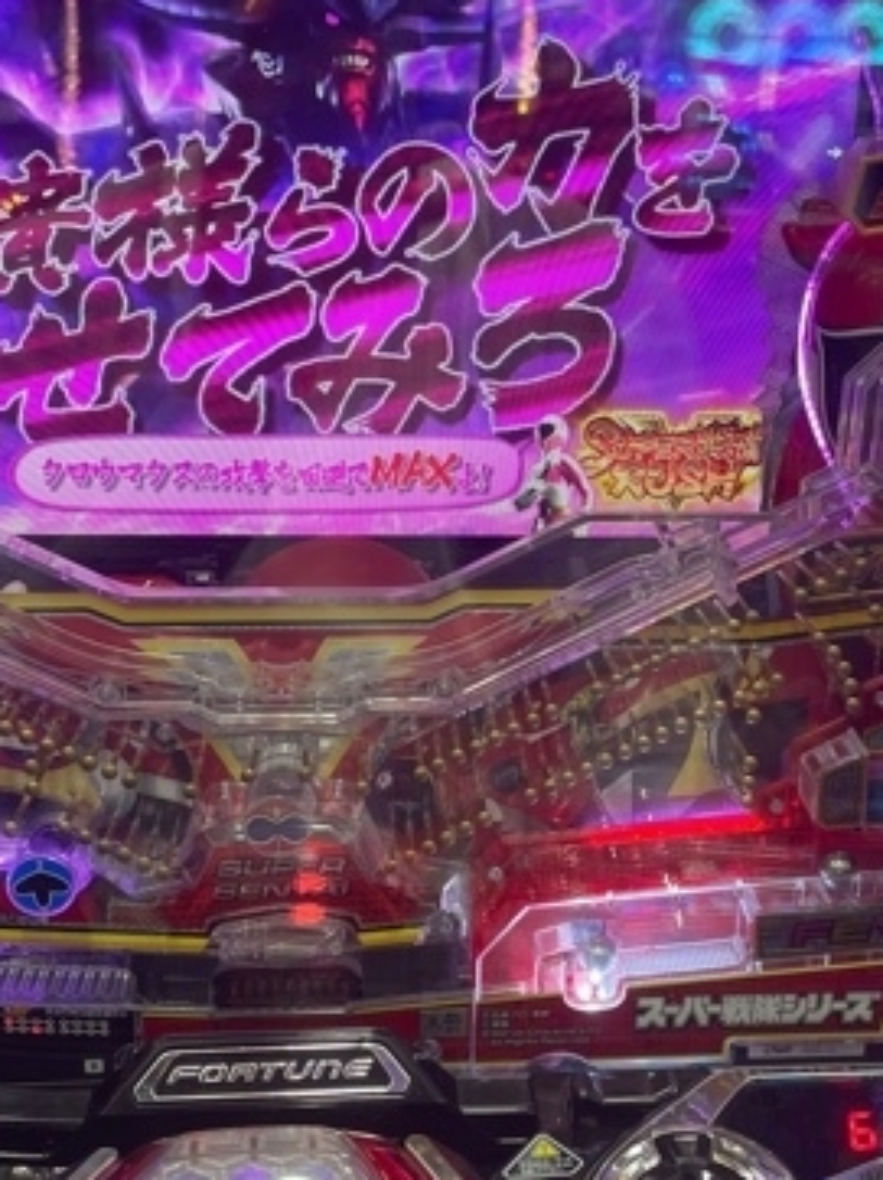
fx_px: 1566
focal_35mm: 46
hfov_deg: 31.4
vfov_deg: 41.3
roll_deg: -1.7
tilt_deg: -19.8
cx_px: 528
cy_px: 570
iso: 100
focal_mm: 4.2
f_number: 1.6
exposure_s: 1/120
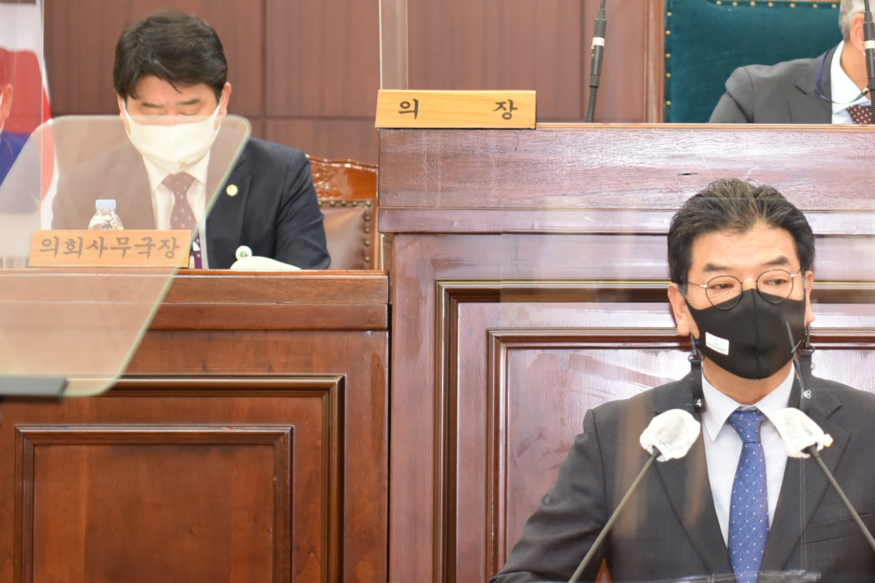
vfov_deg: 7.5
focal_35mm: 184
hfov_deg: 11.1
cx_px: 719
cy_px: 197
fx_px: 4471
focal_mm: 70
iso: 1400
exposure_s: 1/60
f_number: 2.8
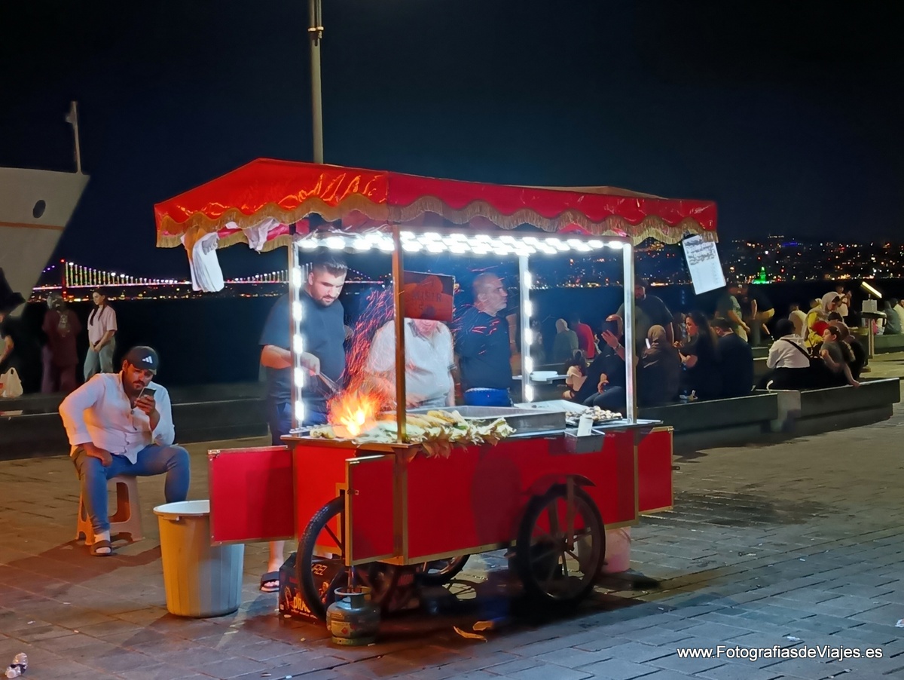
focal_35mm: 48
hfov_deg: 39.6
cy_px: 340
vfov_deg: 30.3
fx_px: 1255
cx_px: 452
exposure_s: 1/25
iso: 2903
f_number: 1.75
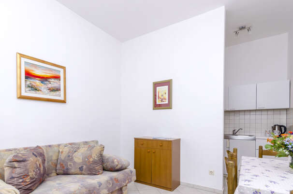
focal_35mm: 19
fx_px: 154
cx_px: 132
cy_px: 122
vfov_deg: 63.4
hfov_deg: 86.7
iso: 250
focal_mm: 10
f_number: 8
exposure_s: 1/100
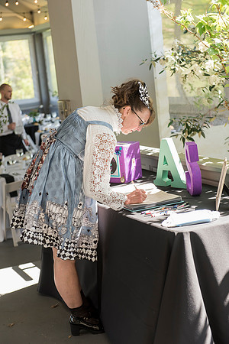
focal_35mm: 70
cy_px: 172
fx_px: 668
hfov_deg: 19.5
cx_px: 114
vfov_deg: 28.8
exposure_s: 1/200
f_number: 4
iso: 400
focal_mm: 70
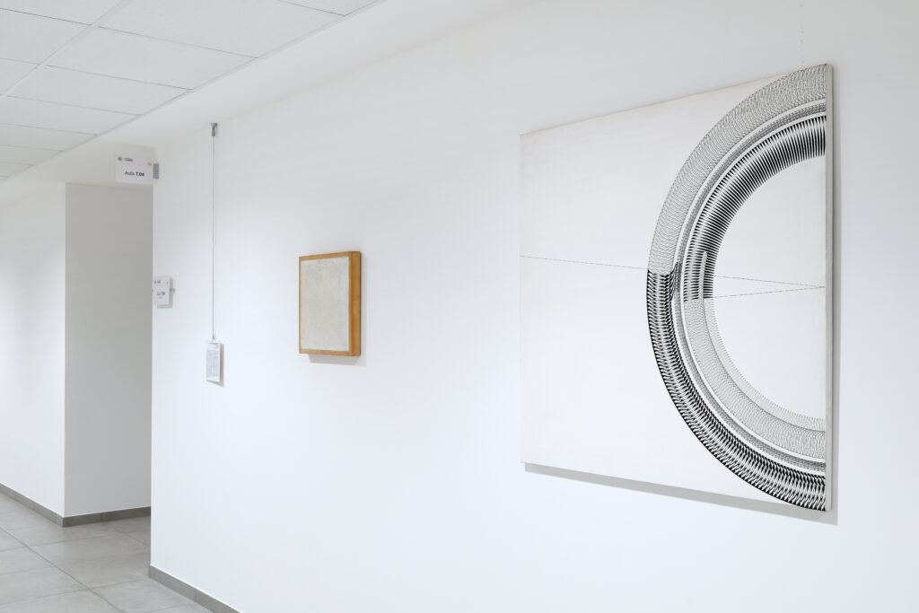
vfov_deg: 41.1
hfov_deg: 58.7
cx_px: 460
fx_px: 817
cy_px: 306
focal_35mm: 32
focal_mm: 32
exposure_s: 1/1.3
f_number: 9
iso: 100
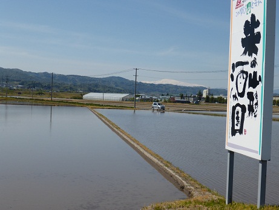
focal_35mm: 54
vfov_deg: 27.0
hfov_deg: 35.5
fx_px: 435
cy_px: 105
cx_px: 140
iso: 100
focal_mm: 9.2
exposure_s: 1/200
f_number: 11
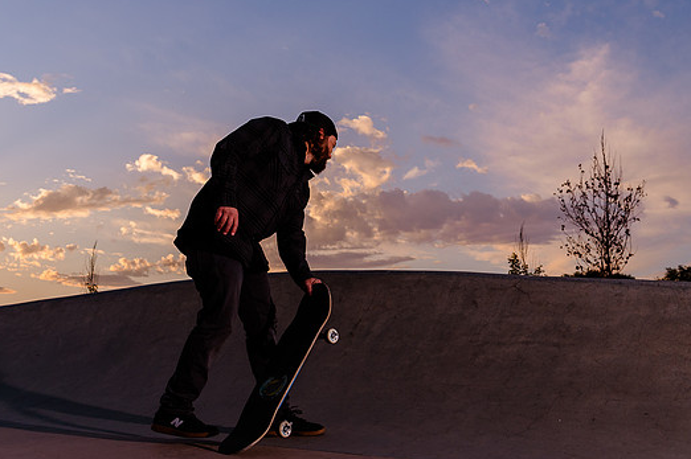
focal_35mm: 39
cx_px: 255
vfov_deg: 34.0
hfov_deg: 49.1
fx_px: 748
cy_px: 185
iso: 400
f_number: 5
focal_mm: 24
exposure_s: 1/500
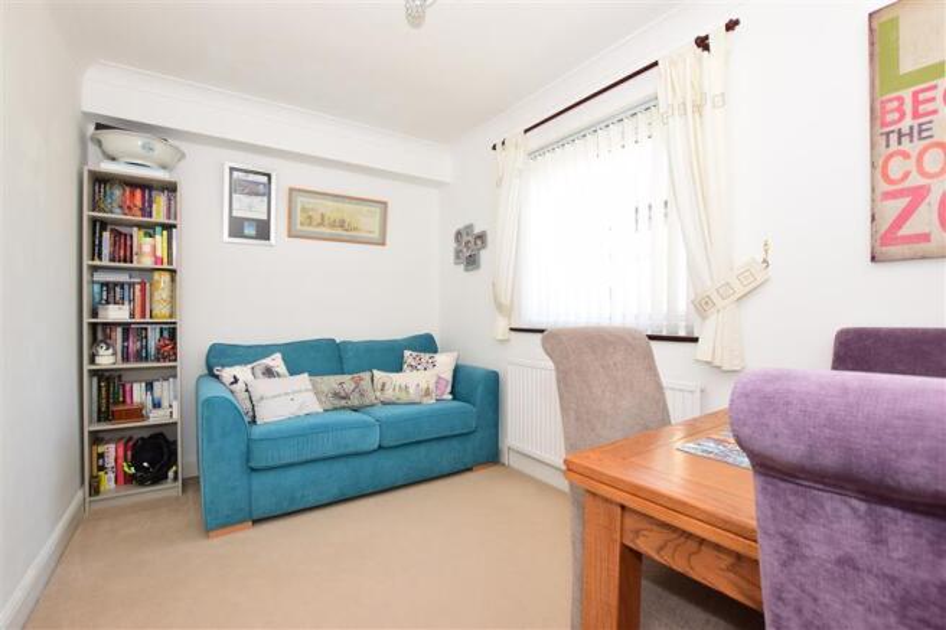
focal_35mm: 15
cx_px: 473
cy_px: 315
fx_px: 394
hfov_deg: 100.4
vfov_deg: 77.3
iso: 400
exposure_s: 1/60
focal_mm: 10
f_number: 7.1
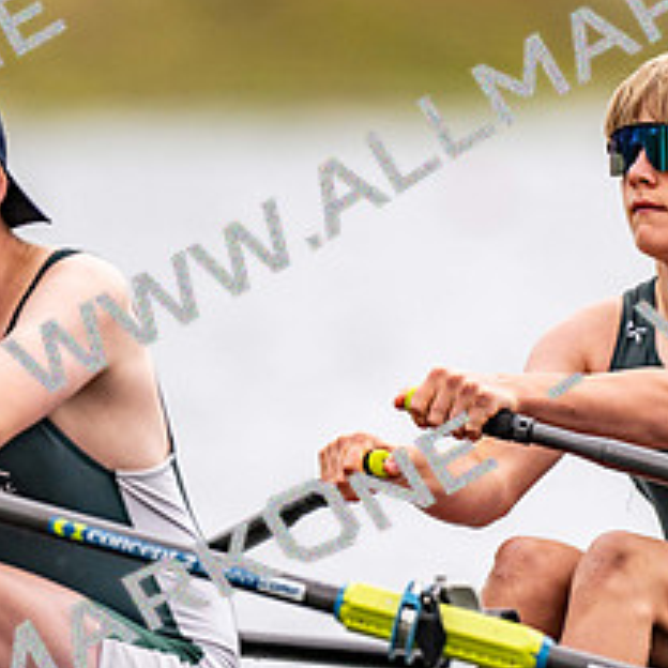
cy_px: 403
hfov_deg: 1.2
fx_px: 30980
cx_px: 401
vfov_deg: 1.2
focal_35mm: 1419
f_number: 4
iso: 360
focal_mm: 600
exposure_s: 1/2500
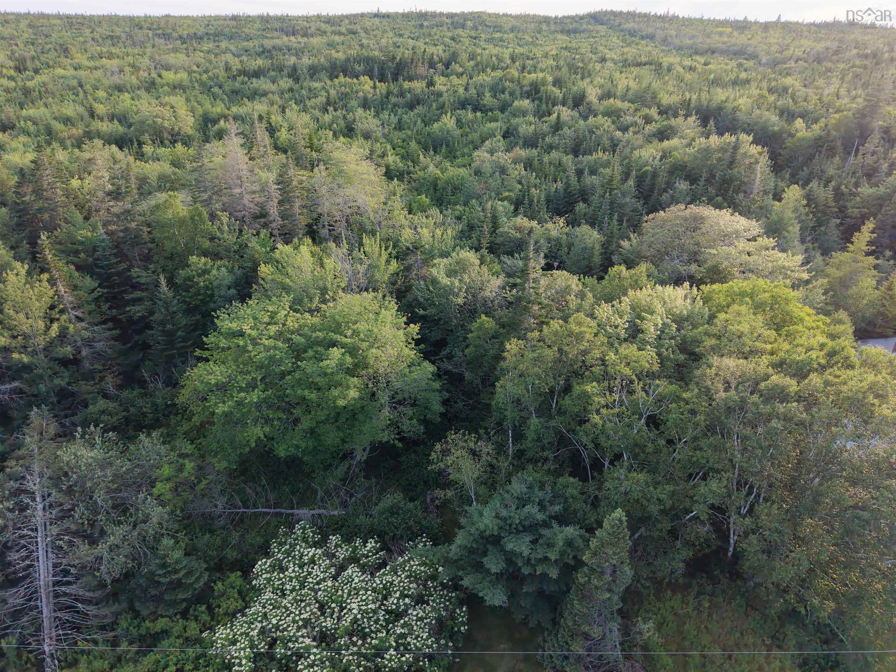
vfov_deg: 58.9
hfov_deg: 73.9
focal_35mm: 23
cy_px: 336
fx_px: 595
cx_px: 448
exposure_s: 1/240
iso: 100
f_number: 1.8
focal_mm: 8.67
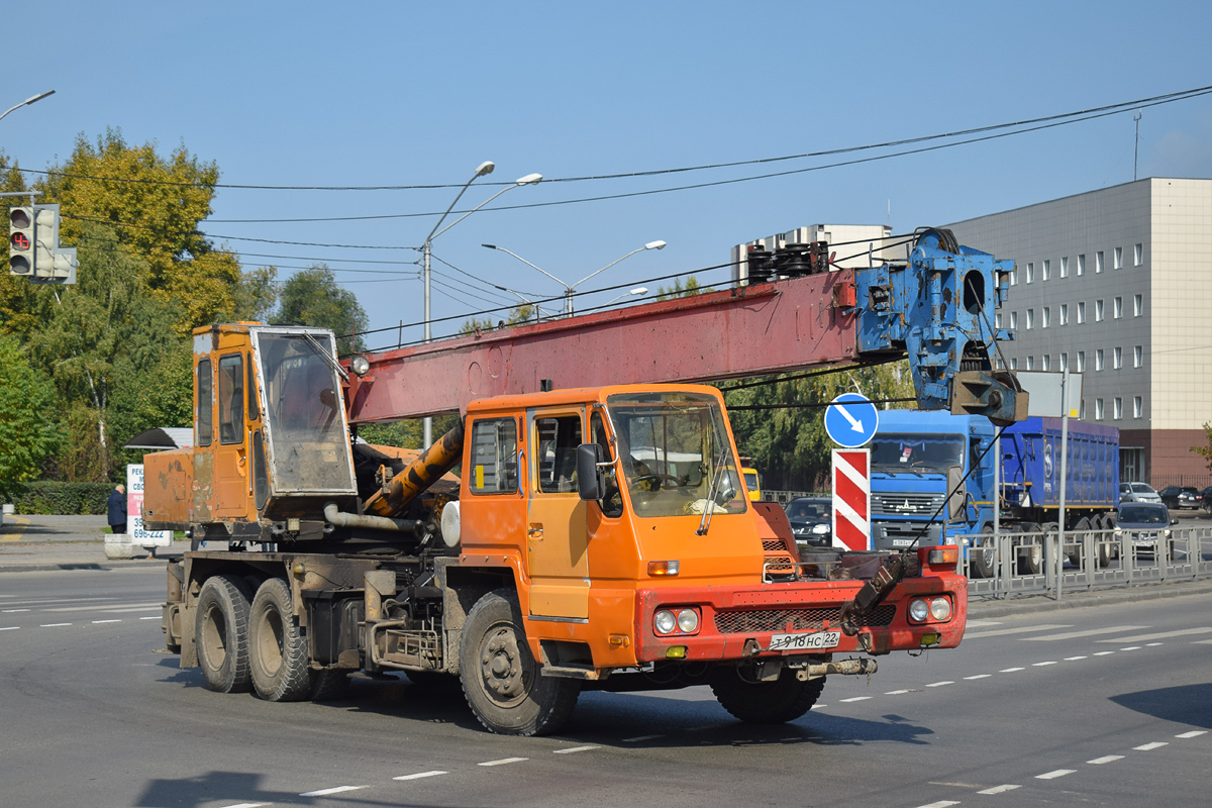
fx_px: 2323
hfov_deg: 29.2
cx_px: 606
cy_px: 404
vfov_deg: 19.7
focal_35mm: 69
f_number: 7.1
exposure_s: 1/1250
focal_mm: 46
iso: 200
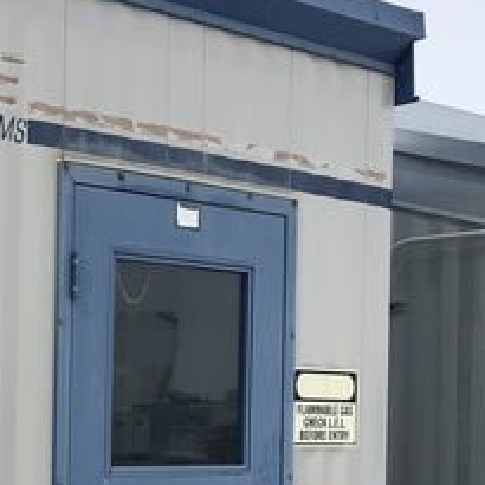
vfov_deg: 19.7
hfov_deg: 18.5
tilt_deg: -0.2
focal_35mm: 86
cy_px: 470
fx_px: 1363
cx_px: -181
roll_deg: -1.0
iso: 20
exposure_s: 1/3472
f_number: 1.8
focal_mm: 3.99
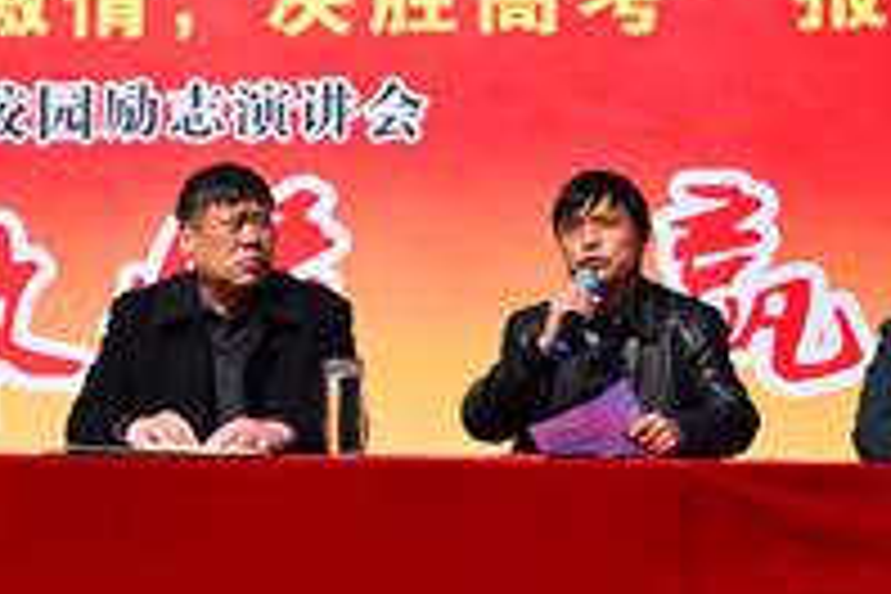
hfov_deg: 15.5
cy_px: 65
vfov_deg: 10.4
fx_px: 3242
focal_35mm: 131
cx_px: 148
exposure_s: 1/400
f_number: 10
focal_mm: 52
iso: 200
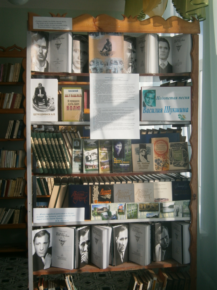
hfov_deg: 30.9
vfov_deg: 40.4
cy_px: 145
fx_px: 393
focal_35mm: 47
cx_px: 108
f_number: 3.4
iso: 80
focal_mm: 8.3
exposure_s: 1/320
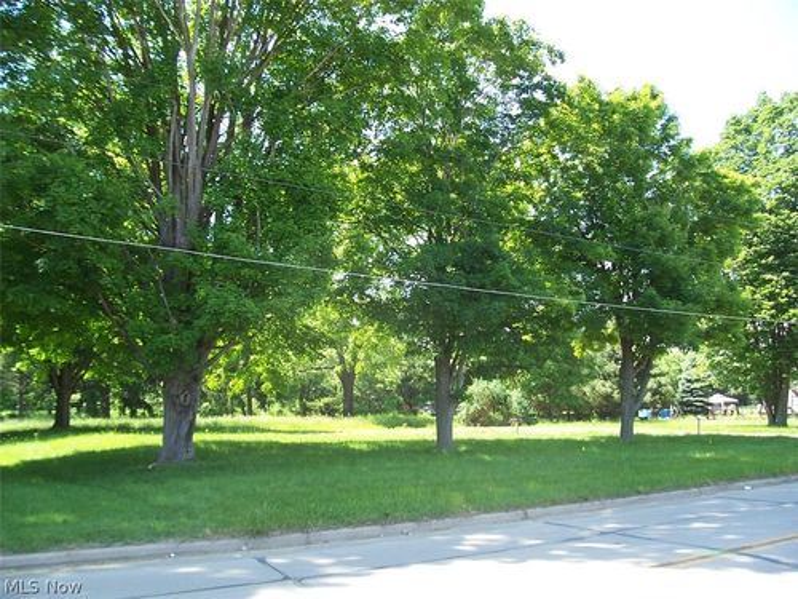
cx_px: 399
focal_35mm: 34
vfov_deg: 41.8
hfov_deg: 54.0
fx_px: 784
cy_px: 300
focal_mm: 5.6
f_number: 2.7
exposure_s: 1/250
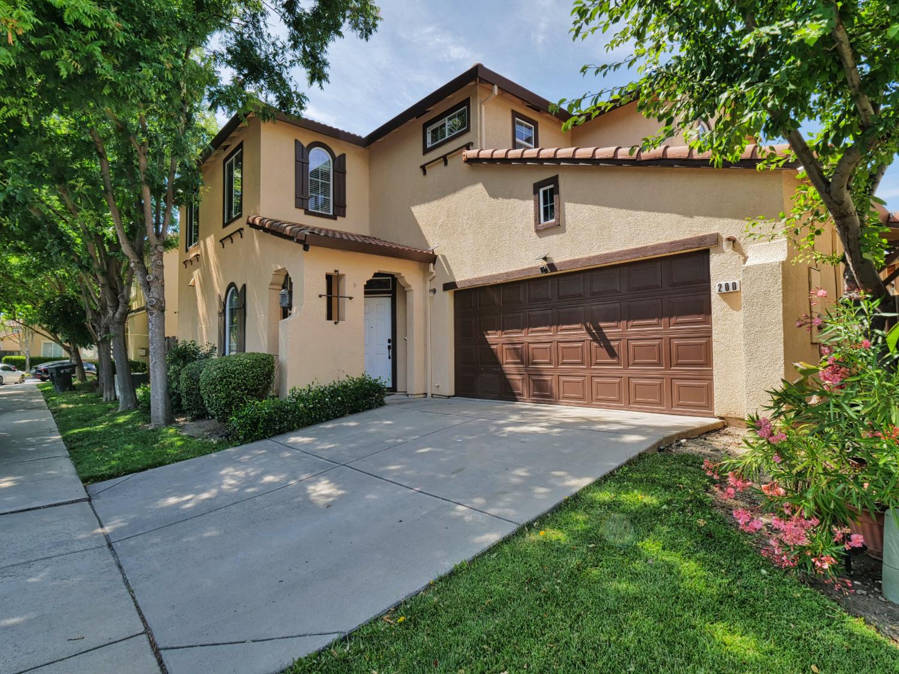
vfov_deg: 71.6
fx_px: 467
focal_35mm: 18
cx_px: 450
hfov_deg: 87.8
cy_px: 337
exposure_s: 1/160
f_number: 7.1
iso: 100
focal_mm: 9
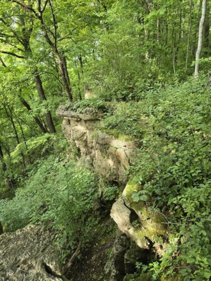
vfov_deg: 73.9
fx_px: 187
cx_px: 106
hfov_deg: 58.9
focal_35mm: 23
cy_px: 140
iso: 200
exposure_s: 1/180
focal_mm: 6.3
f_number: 1.7
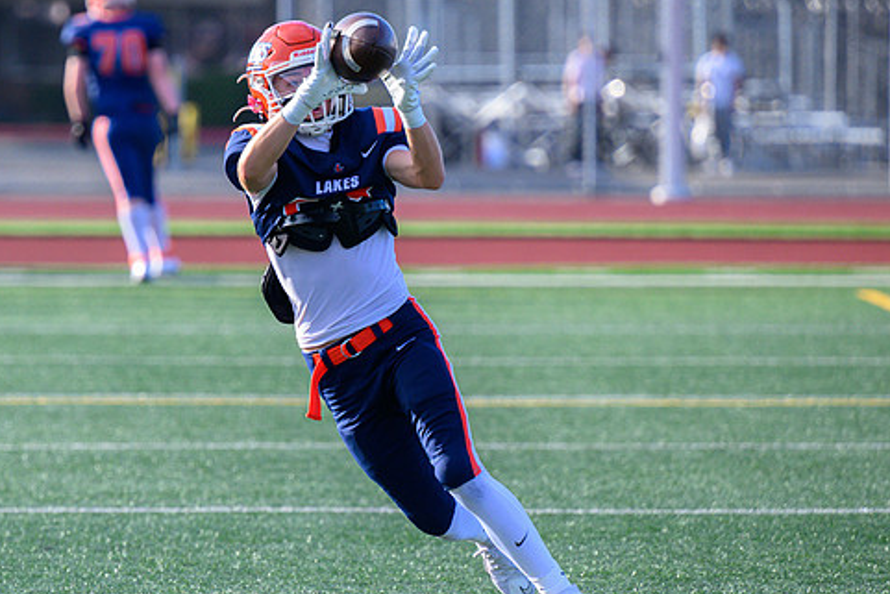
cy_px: 310
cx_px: 248
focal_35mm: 374
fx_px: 9248
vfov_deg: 3.7
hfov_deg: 5.5
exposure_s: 1/2000
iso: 1000
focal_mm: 250
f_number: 4.5
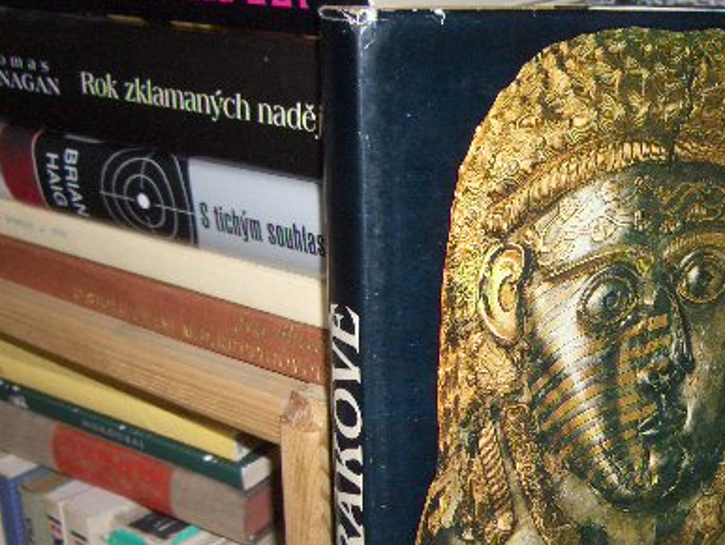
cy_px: 395
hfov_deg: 32.7
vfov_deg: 25.0
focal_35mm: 58
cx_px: 528
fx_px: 1216
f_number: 2.6
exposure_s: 1/60
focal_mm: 5.8
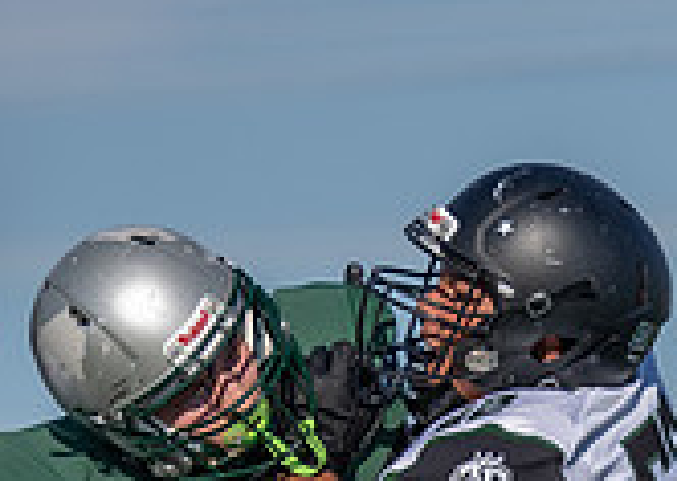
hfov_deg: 2.0
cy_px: 1075
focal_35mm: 1014
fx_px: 19465
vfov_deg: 1.4
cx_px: 1049
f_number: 2.8
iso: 100
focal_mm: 200
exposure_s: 1/2500
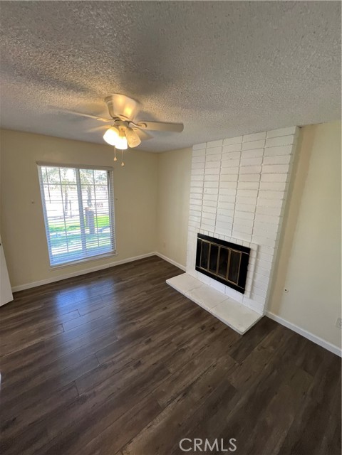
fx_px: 171
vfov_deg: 106.2
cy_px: 228
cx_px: 171
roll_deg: -0.8
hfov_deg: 89.9
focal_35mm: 13
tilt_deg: -12.8
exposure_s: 1/120
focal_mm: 1.57
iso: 200
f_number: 1.8
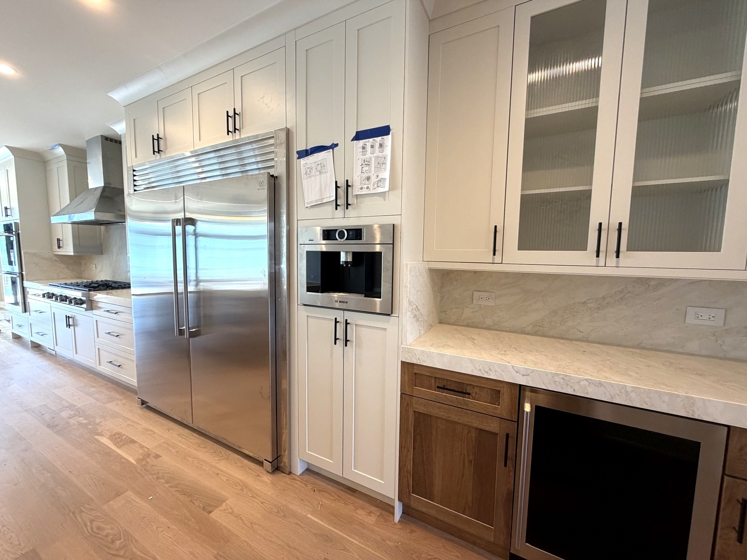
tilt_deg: -6.0
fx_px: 302
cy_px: 280
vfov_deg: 85.7
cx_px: 374
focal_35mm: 14
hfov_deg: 102.1
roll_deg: -0.8
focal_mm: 2.22
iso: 200
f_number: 2.2
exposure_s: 1/120
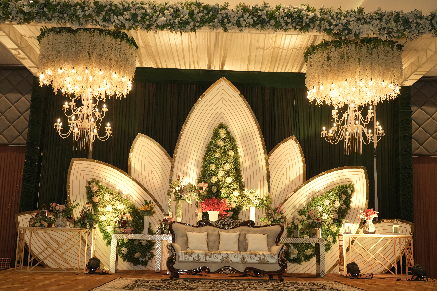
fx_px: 510
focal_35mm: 42
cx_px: 218
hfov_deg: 46.4
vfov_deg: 31.9
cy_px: 146
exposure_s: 1/160
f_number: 5.6
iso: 2500
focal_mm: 42
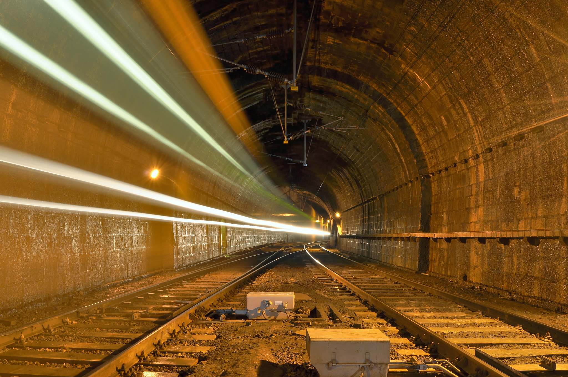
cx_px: 284
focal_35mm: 27
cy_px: 188
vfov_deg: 47.8
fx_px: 425
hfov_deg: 67.4
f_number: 22
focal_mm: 18
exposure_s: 30
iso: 200
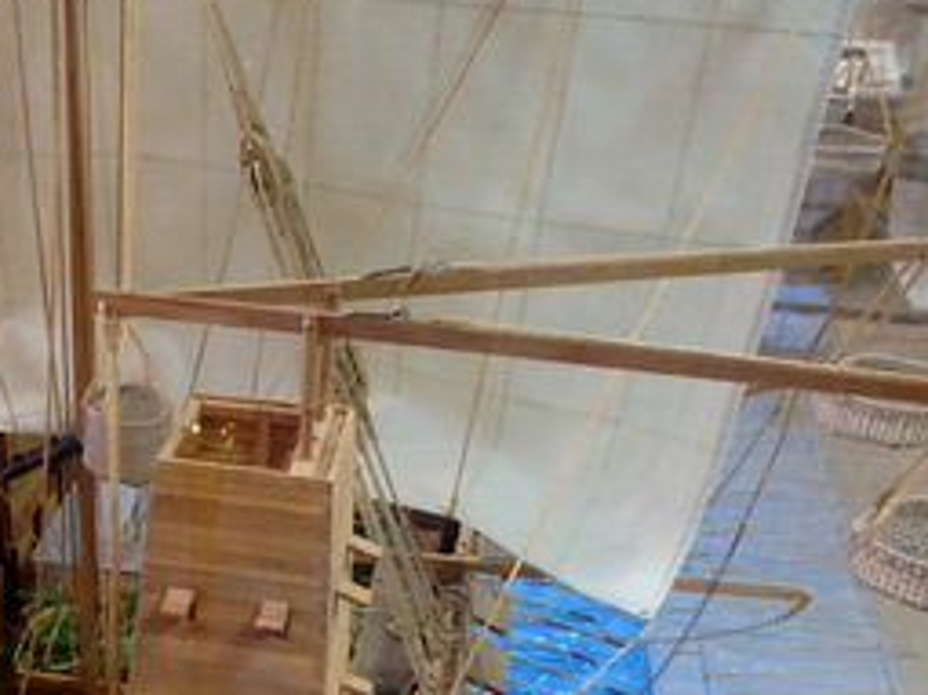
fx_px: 1474
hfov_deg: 32.6
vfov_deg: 25.5
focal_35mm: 55
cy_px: 657
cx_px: 40
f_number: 3.9
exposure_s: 1/20
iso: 800
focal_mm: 5
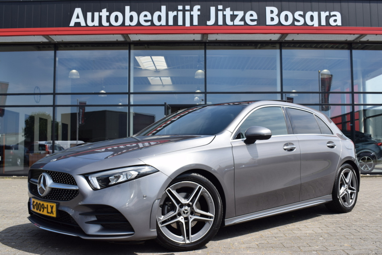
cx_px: 191
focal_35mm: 38
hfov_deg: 51.3
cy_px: 128
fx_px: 398
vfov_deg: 35.5
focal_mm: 25
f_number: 9
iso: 200
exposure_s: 1/320
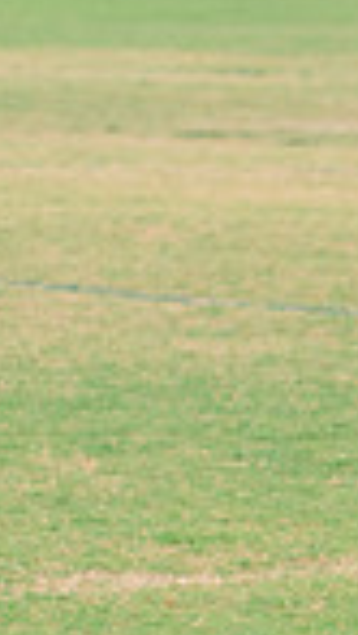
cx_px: 1651
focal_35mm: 435
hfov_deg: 2.7
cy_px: 251
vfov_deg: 5.0
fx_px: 7320
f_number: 2.8
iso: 250
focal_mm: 70
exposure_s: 1/1250
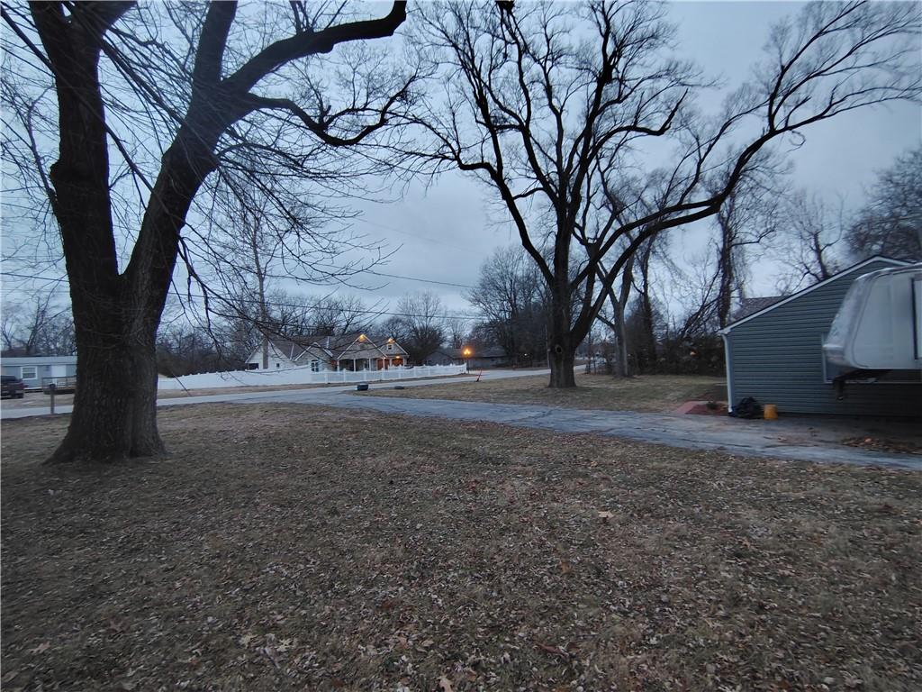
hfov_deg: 94.5
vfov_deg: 78.1
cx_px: 461
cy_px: 346
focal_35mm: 16
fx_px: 426
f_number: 2.2
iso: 571
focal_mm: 2.13
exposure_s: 1/24
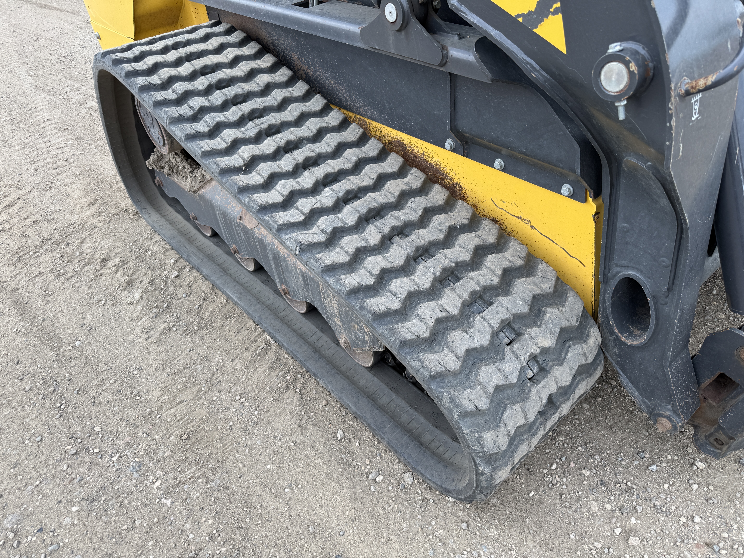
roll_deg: +5.9
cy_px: 279
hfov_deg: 71.6
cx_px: 372
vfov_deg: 56.8
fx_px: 516
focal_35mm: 24
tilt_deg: -38.5
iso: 64
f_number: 1.78
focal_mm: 6.76
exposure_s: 1/200
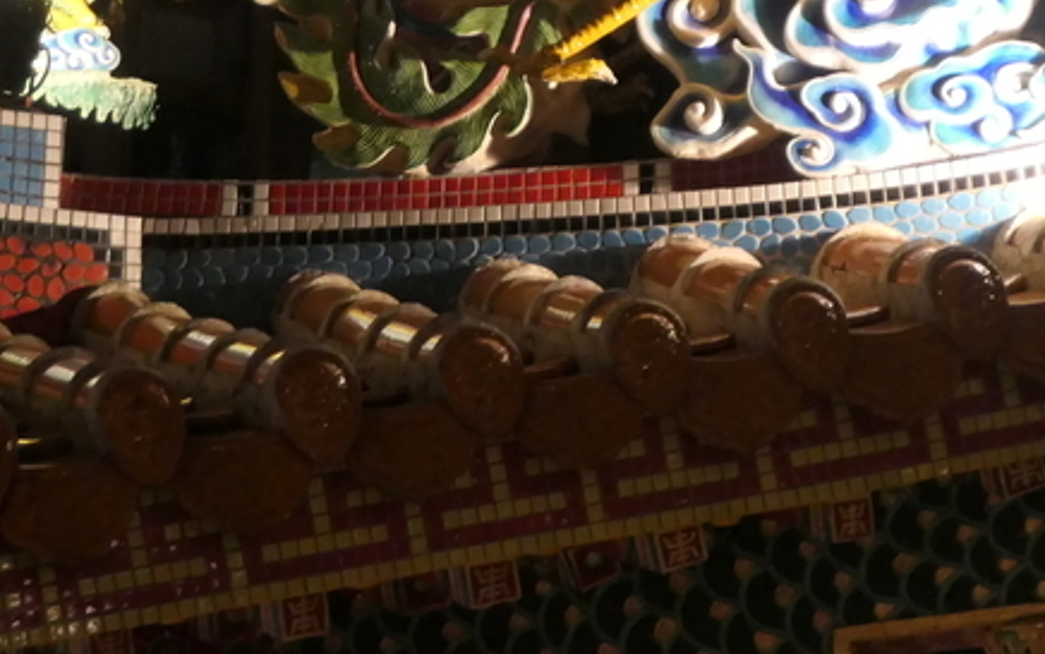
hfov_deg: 11.3
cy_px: -113
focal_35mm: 185
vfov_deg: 7.1
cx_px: 573
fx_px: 5271
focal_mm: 24.2
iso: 1600
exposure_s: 1/50
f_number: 4.6
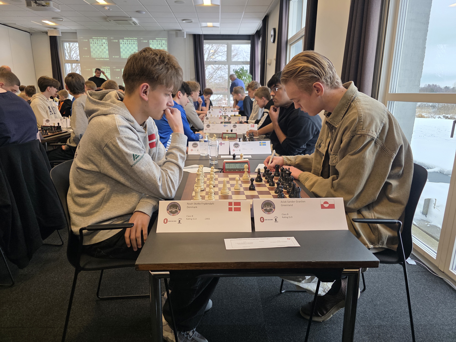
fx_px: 303
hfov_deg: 73.9
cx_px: 228
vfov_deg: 58.9
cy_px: 171
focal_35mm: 23
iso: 160
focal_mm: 6.3
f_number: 1.7
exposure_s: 1/180
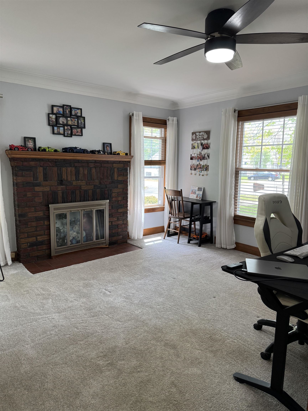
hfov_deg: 56.8
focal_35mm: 24
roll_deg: -1.2
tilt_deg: -9.2
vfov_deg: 71.6
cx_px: 154
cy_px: 206
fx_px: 285
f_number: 1.78
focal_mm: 6.76
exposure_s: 1/121
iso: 160
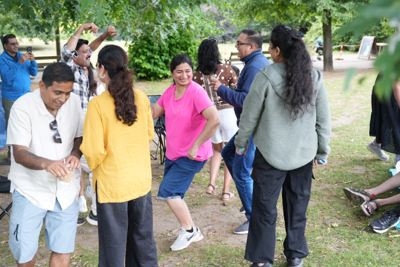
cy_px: 94
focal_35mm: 51
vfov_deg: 26.1
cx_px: 161
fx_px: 571
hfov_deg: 38.4
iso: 400
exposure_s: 1/160
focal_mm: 35.3
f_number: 2.8
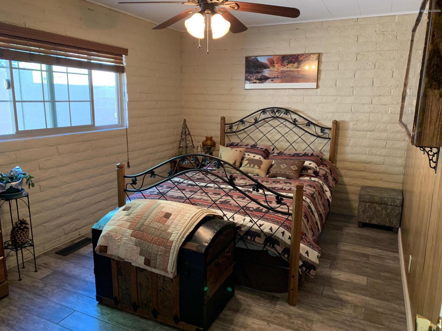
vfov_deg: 53.1
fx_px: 332
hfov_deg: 67.3
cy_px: 166
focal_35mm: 26
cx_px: 221
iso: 320
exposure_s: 1/40
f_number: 1.8
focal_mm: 4.25
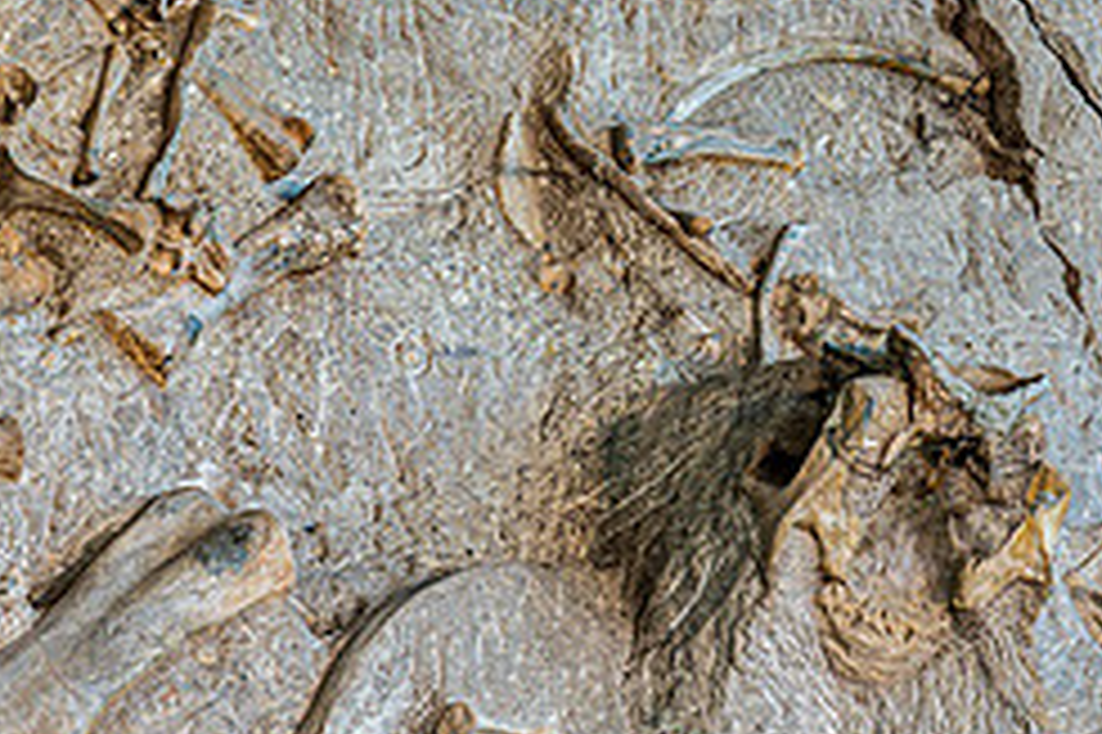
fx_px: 5078
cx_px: 351
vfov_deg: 8.3
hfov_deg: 12.4
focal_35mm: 166
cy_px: 408
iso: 640
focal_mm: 70
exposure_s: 1/160
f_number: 4
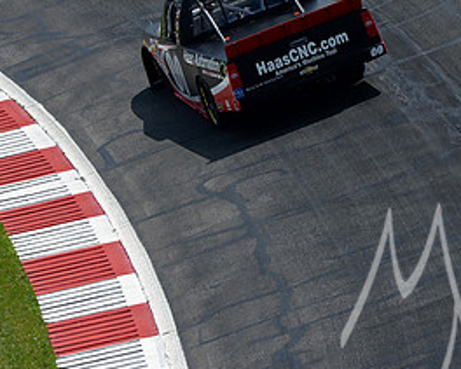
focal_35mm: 412
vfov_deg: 3.8
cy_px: 143
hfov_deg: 4.7
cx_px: 77
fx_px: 5619
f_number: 10
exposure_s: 1/1600
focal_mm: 200
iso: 400
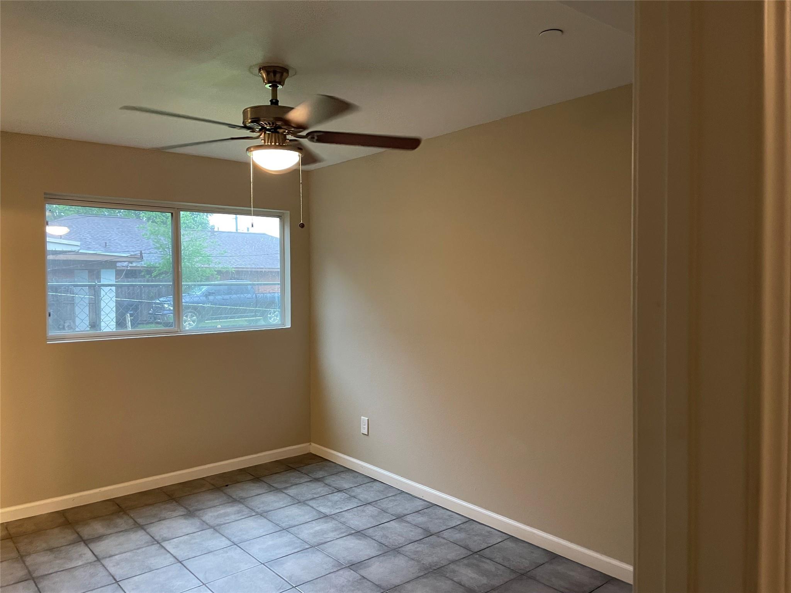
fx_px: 594
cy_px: 296
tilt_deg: -1.6
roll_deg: +0.3
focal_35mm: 26
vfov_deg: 53.1
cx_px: 396
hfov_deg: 67.3
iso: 250
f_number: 1.6
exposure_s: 1/60
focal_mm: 4.2
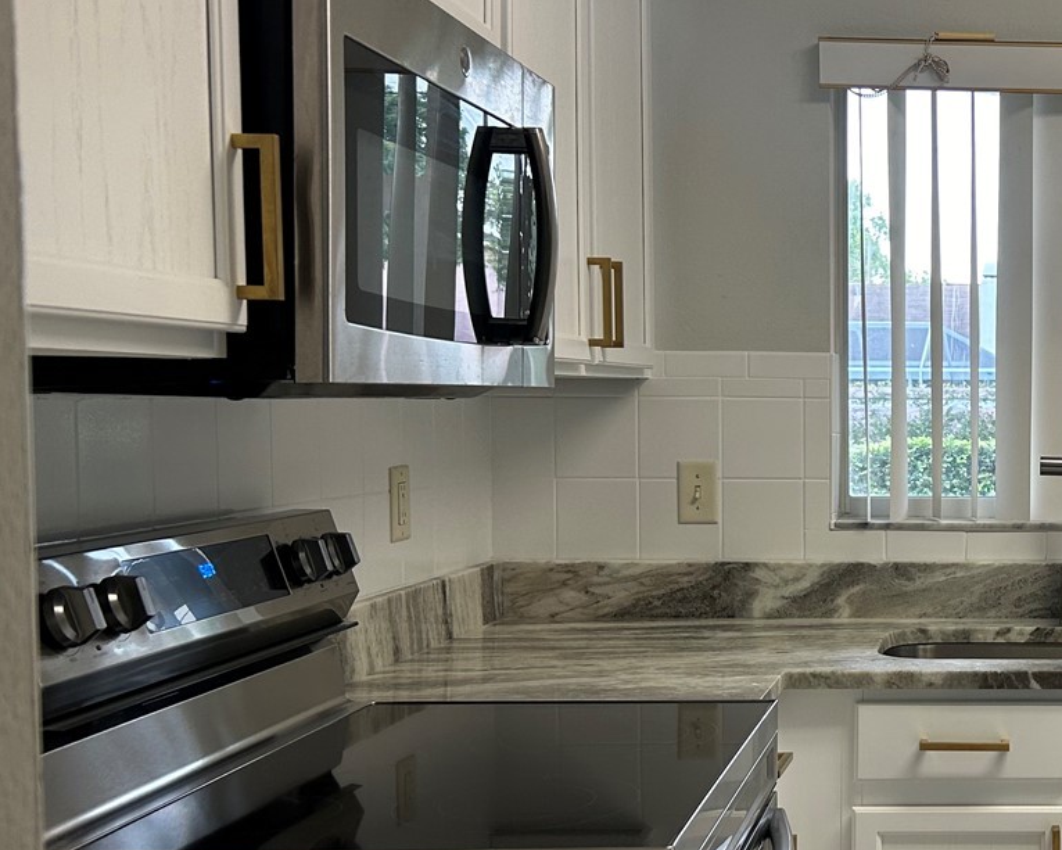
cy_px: 496
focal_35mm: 53
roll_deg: -0.3
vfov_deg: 28.6
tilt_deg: -3.7
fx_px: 1666
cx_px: 1074
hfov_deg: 32.4
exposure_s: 1/120
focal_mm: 5.7
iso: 64
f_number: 1.5
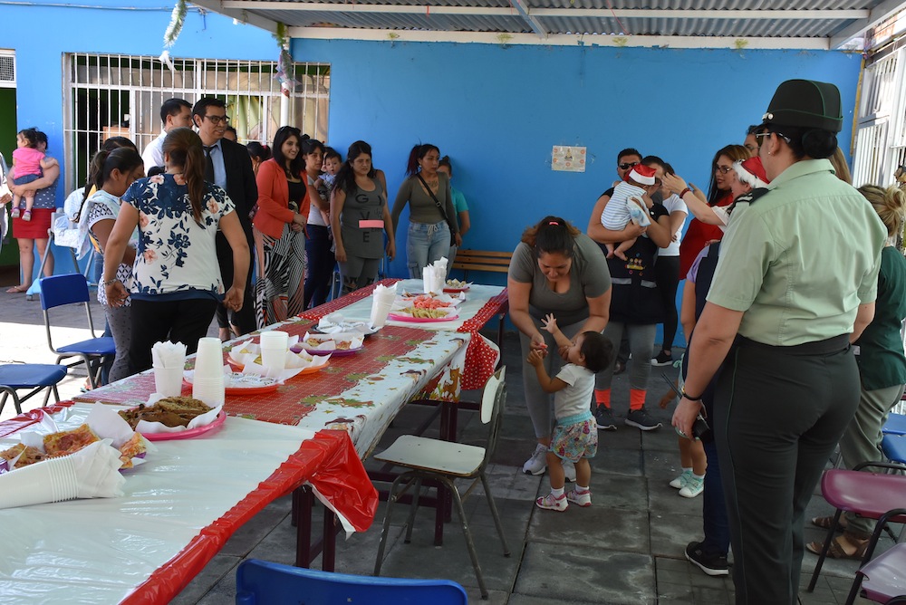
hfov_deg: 49.5
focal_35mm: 39
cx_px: 453
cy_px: 302
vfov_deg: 34.3
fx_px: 982
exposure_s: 1/400
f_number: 8
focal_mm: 26
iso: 800
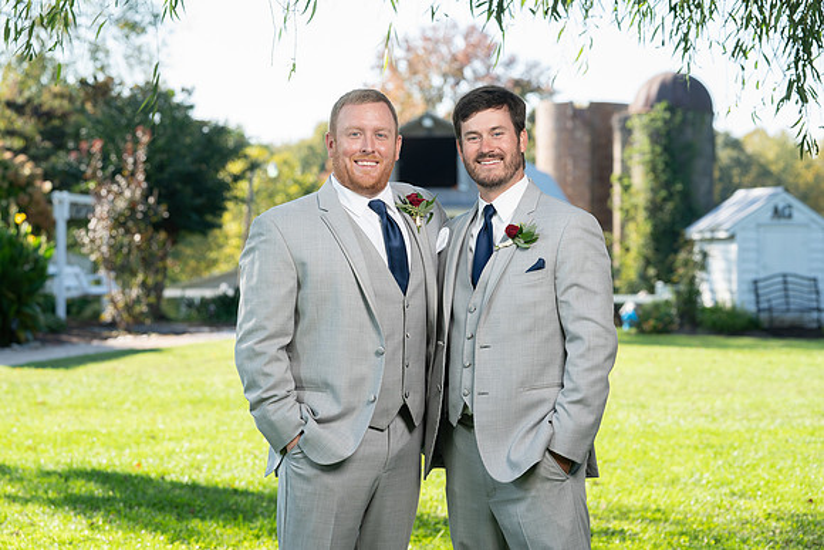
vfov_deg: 12.5
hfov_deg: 18.6
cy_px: 290
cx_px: 390
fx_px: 2510
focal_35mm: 110
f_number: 5.6
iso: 200
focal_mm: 104
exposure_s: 1/200
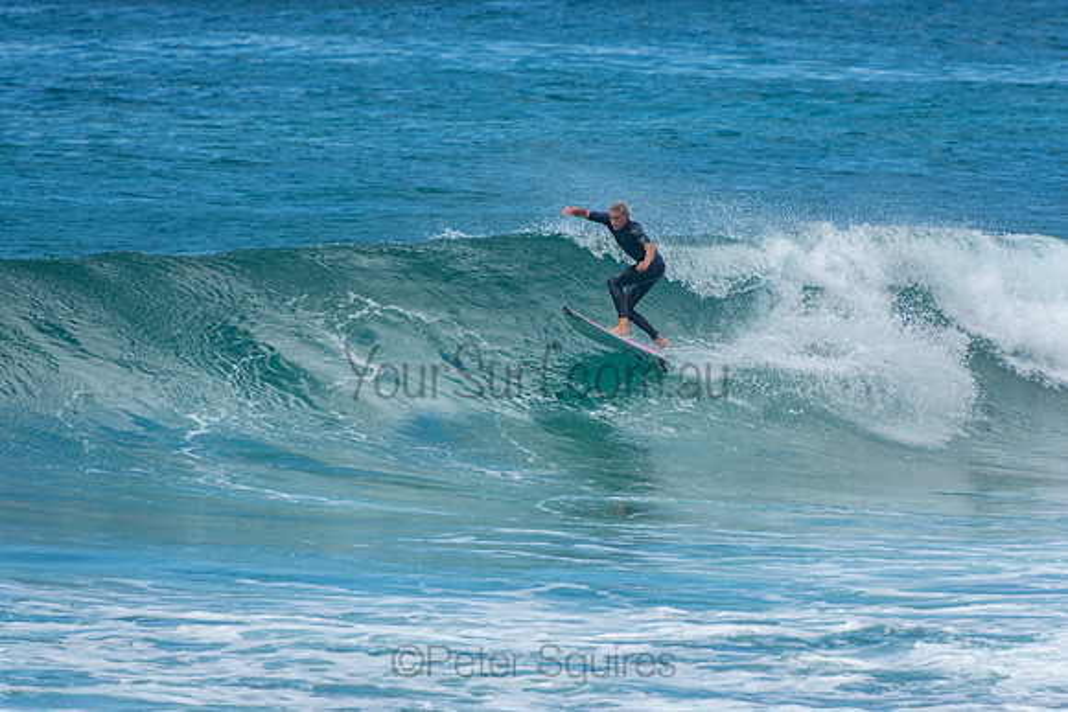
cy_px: 356
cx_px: 534
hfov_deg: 3.4
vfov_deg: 2.3
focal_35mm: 600
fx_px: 17803
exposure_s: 1/1250
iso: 250
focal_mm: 400
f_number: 5.6
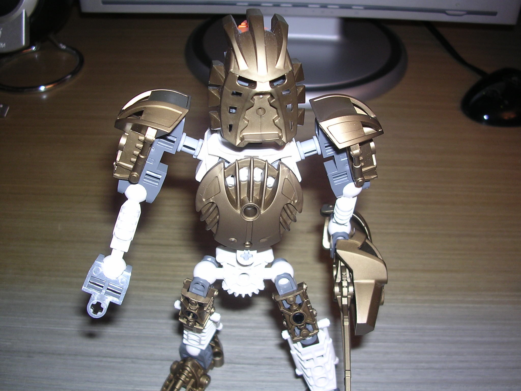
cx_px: 260
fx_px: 572
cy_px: 196
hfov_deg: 49.0
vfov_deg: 37.7
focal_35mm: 38
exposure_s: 1/60.1
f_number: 2.8
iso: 100
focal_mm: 5.8
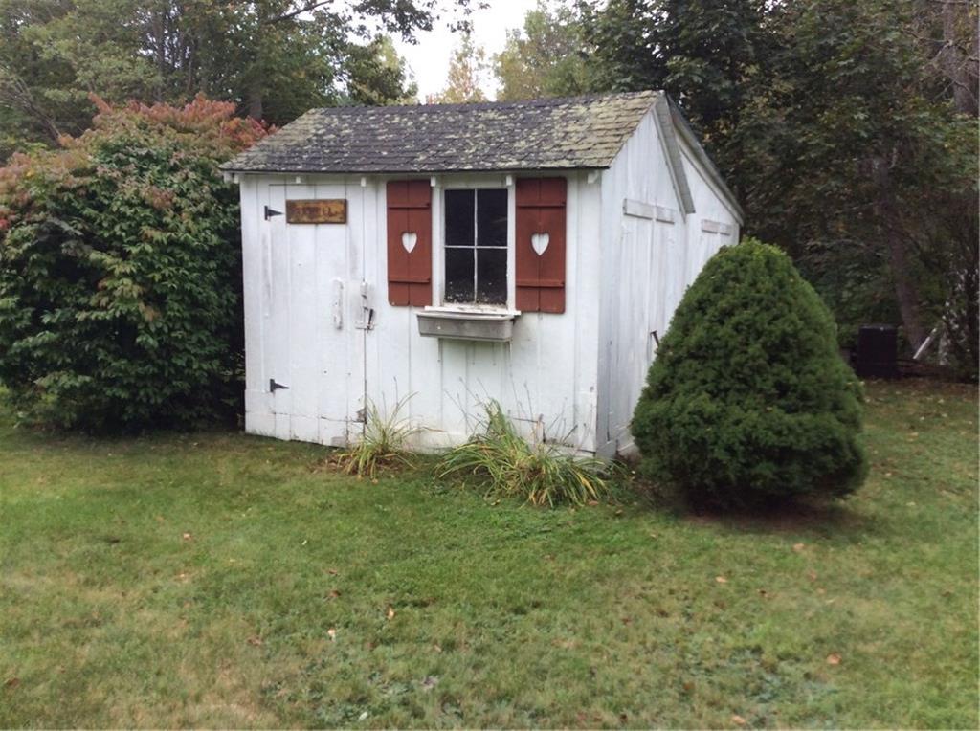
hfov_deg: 56.9
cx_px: 490
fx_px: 904
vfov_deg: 44.0
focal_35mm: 32
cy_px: 366
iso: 32
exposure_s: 1/198
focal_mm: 3.3
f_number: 2.4
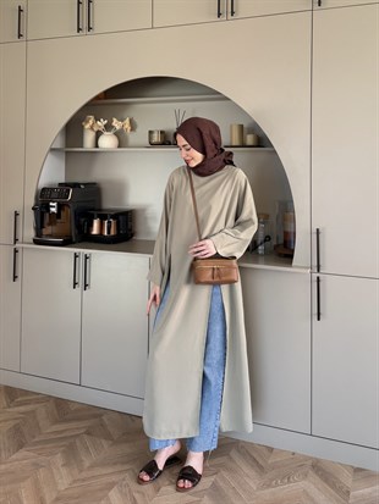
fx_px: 350
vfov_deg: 71.6
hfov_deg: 56.8
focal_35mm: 24
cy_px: 252
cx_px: 190
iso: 100
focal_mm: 6.76
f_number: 1.78
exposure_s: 1/121
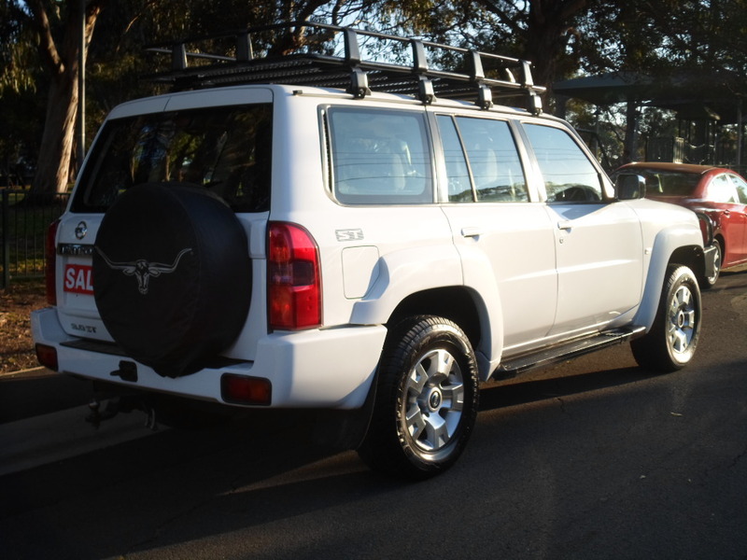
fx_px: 928
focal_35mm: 43
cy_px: 280
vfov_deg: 33.6
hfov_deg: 43.9
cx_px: 374
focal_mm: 7.8
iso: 80
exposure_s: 1/350
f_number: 3.2
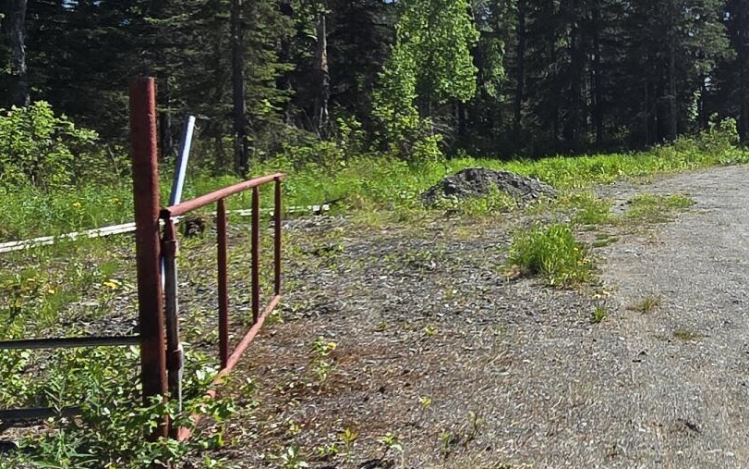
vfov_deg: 25.3
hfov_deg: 36.1
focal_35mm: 51
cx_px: 731
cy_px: 182
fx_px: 1041
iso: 50
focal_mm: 2.2
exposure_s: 1/2259
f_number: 2.2
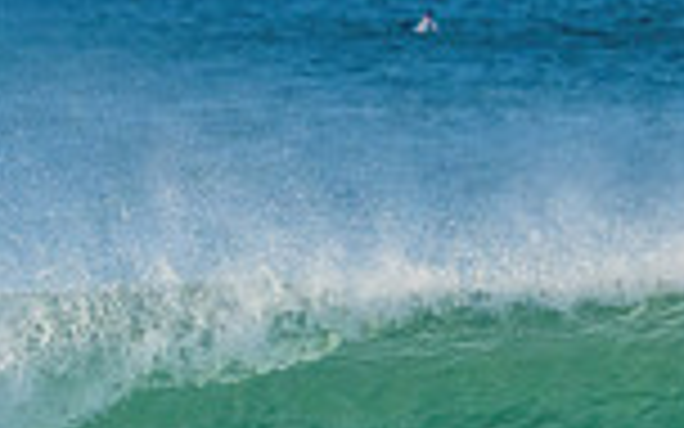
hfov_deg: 1.0
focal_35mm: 2104
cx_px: -4
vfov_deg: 0.6
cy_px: 710
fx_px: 39221
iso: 2000
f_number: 11
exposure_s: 1/1600
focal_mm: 540
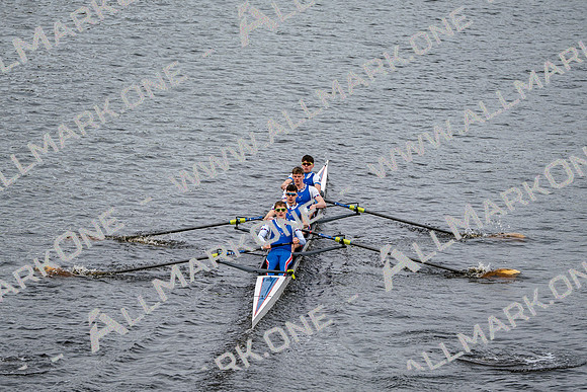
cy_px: 196
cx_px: 294
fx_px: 4893
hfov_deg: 6.9
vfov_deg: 4.6
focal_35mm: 300
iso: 160
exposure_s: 1/2000
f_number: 2.8
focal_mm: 200
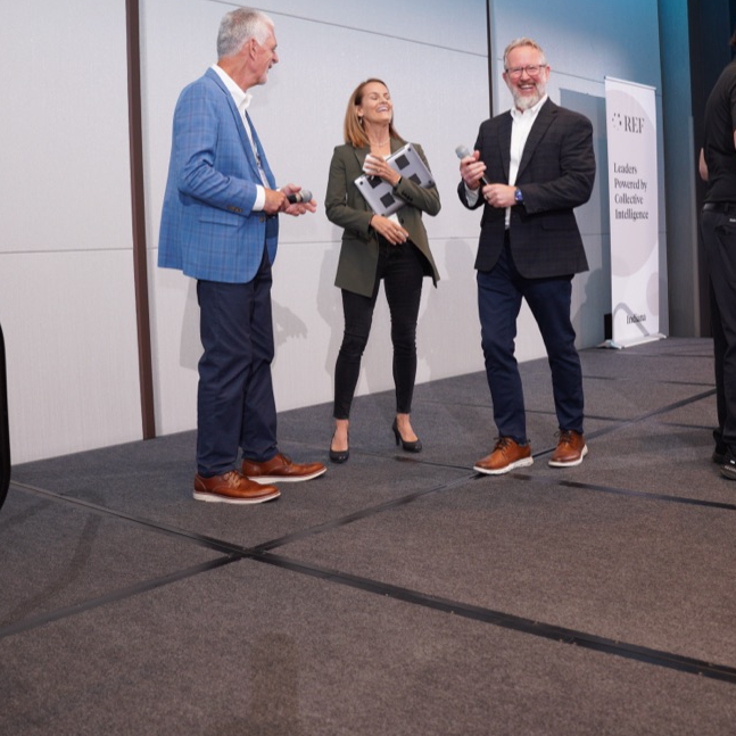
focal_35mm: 41
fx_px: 986
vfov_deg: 40.7
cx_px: 461
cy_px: 281
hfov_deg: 40.6
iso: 800
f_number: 3.2
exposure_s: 1/80
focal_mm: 24
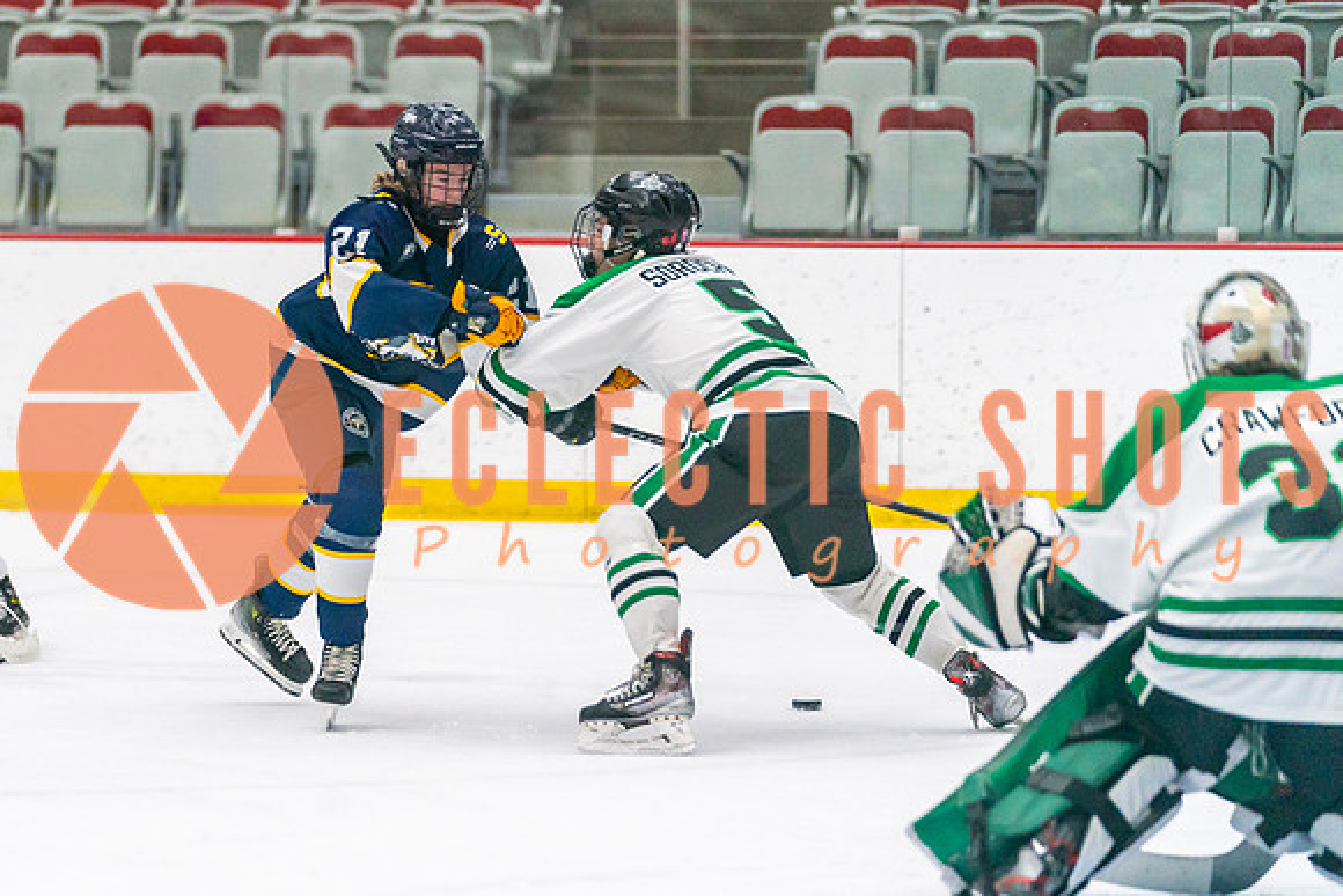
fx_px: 7417
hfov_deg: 10.3
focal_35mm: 199
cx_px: 444
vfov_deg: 6.9
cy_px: 543
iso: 3200
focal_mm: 144
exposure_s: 1/1250
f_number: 2.8
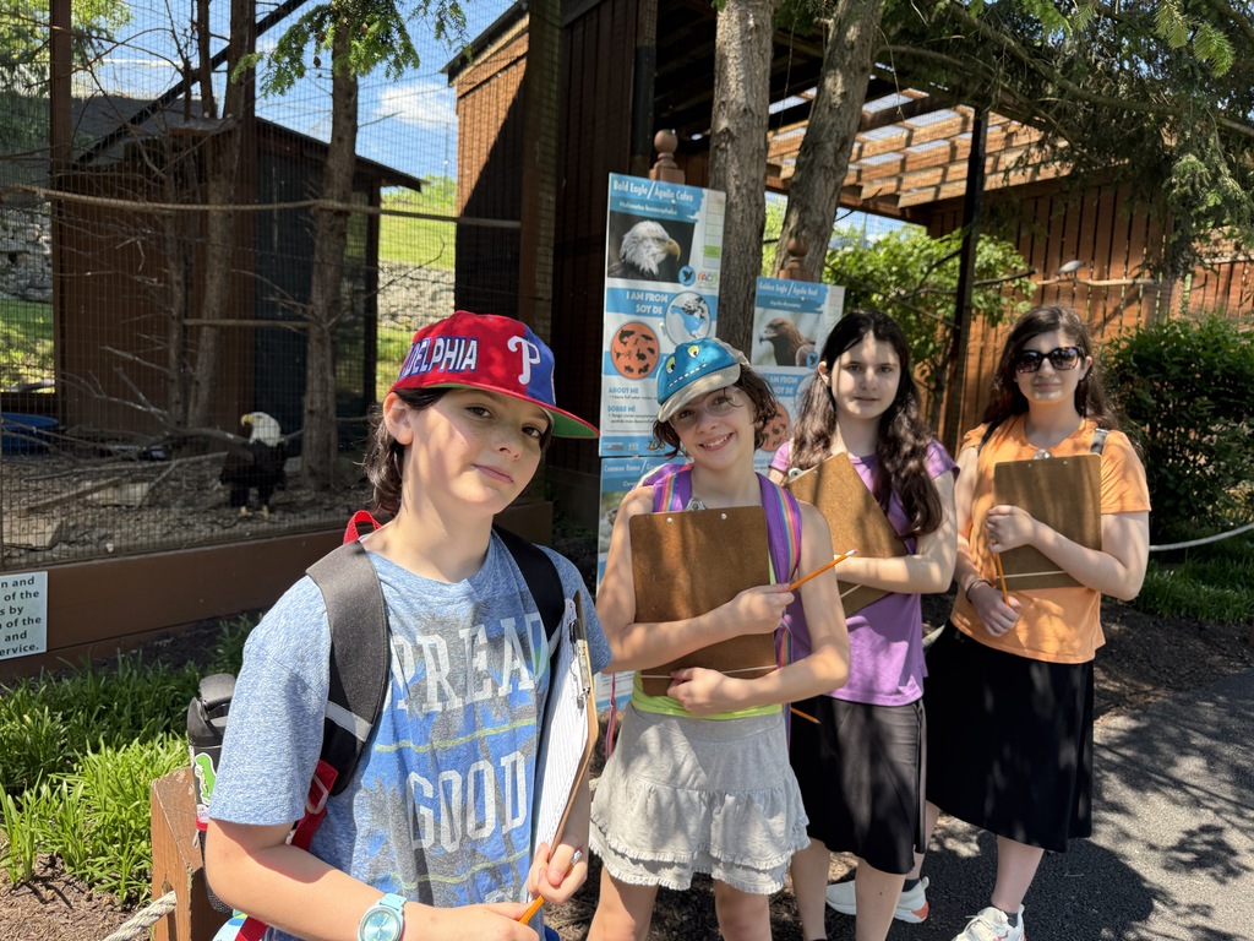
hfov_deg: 71.6
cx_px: 627
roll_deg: -3.3
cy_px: 470
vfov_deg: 56.8
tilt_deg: -5.6
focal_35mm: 24
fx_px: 869
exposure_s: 1/967
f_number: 1.78
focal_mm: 6.76
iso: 100
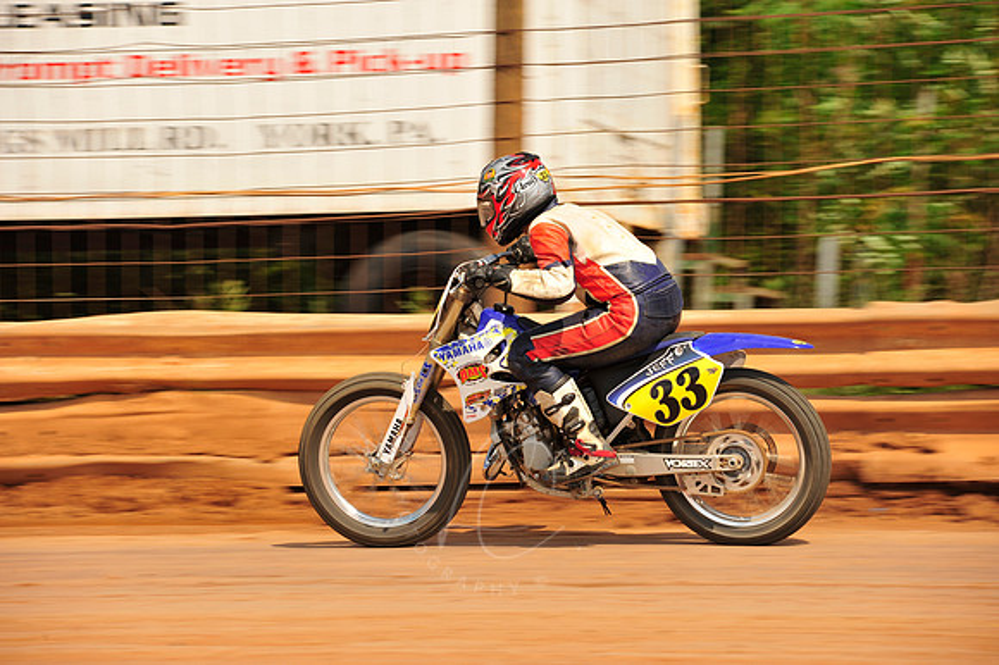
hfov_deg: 10.3
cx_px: 500
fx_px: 5547
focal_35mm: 200
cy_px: 332
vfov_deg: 6.9
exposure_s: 1/400
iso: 200
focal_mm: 200
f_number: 9
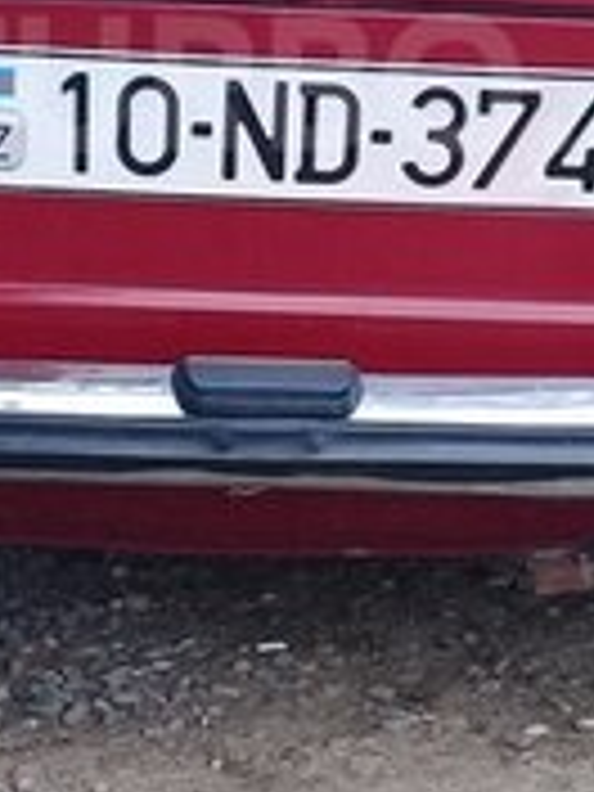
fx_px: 2654
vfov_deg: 16.7
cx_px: 364
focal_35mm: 116
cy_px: 83
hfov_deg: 12.8
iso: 50
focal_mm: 3.3
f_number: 2.2
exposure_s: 1/228
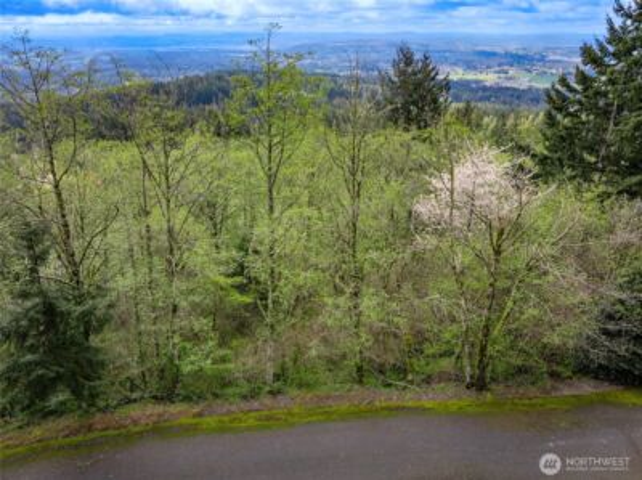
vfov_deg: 56.7
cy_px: 240
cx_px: 321
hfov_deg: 71.7
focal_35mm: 24
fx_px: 445
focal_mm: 12.29
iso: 120
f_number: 2.8
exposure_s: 1/15
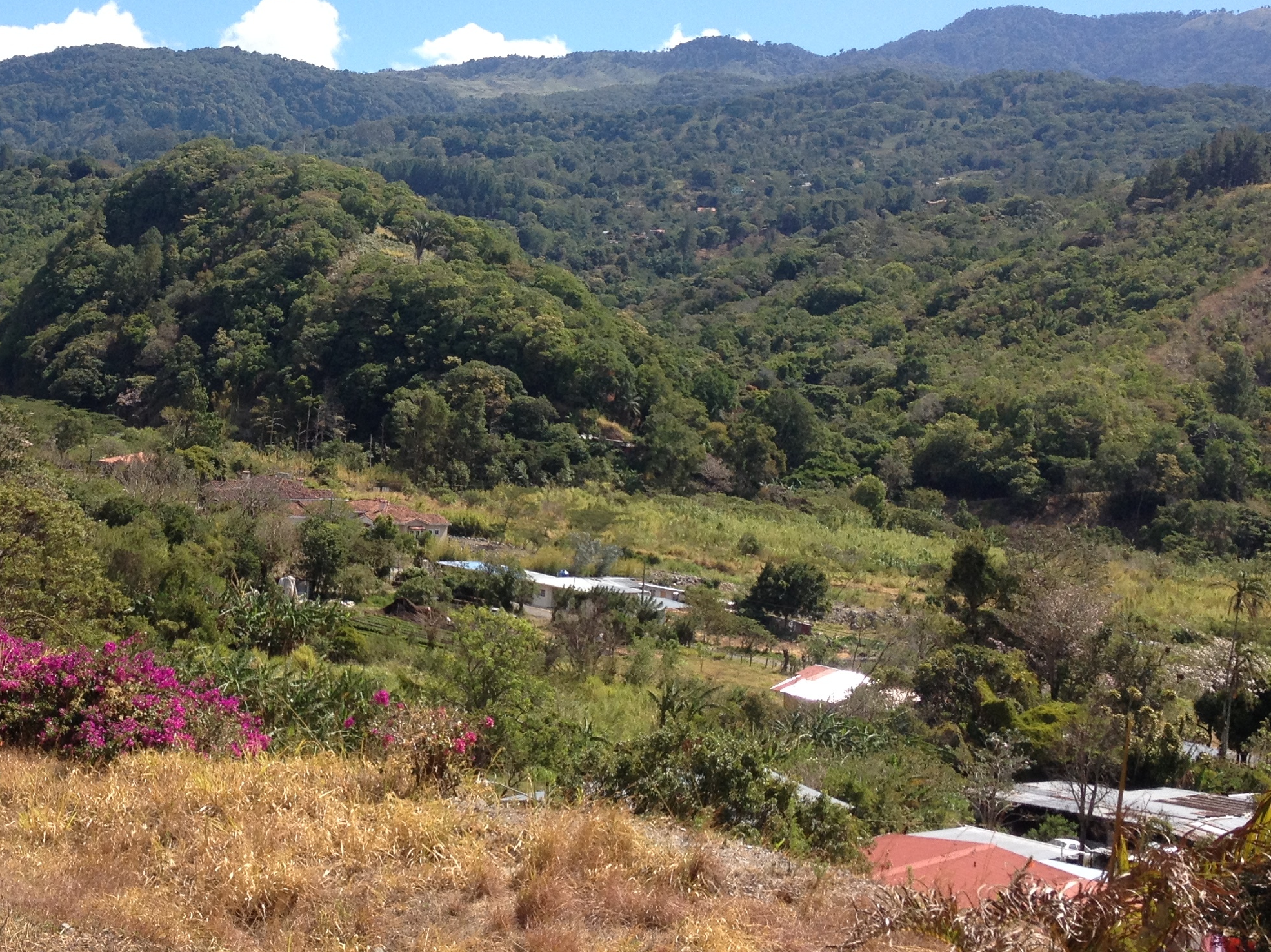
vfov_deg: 25.1
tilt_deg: -4.7
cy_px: 297
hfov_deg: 32.7
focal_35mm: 58
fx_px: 2129
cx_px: 347
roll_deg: -5.8
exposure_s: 1/1082
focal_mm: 4.28
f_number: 2.4
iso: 50
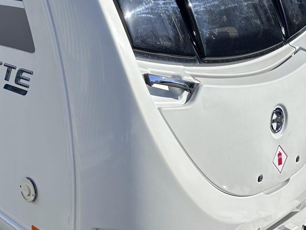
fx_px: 504
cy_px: 50
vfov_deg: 25.3
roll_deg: +0.3
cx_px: 38
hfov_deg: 32.3
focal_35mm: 57
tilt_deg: -10.3
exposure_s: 1/6211
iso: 80
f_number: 1.78
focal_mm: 6.86
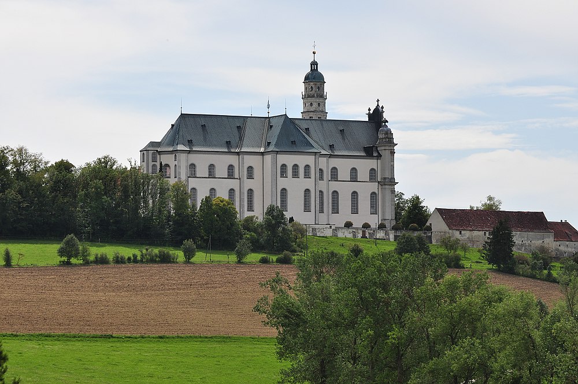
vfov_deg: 9.6
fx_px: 2285
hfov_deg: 14.4
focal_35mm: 142
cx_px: 289
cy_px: 192
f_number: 9
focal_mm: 95
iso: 320
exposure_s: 1/1250
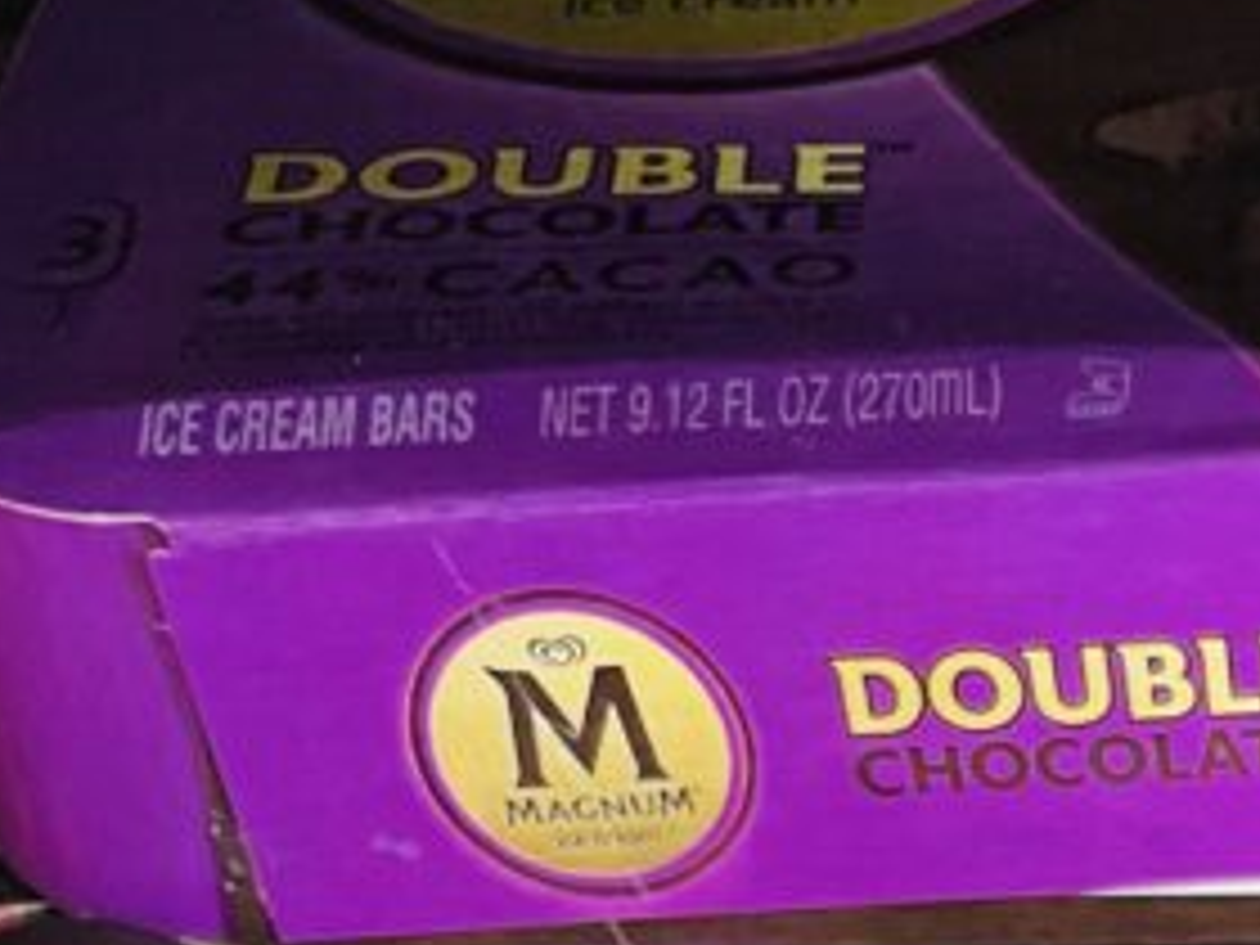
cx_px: 1440
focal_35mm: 95
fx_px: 3458
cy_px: 1962
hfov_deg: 19.6
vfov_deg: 13.2
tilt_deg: -45.0
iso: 125
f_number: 1.6
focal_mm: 4.2
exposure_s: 1/66
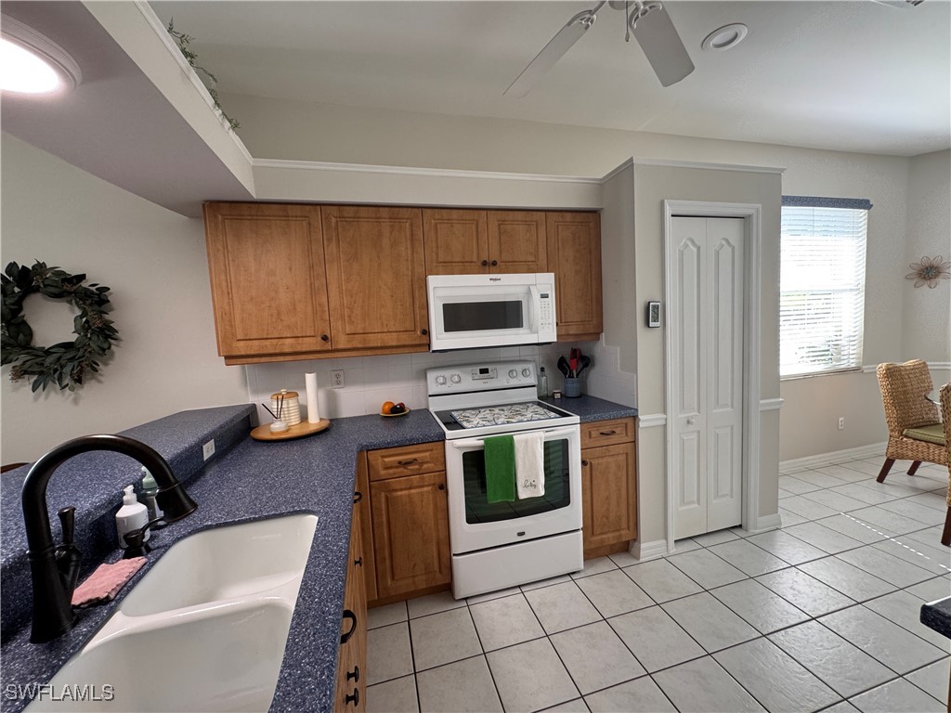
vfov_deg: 85.7
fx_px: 385
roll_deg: +2.8
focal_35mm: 14
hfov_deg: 102.1
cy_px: 356
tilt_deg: -3.8
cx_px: 476
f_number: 2.2
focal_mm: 2.22
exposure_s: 1/99
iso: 200
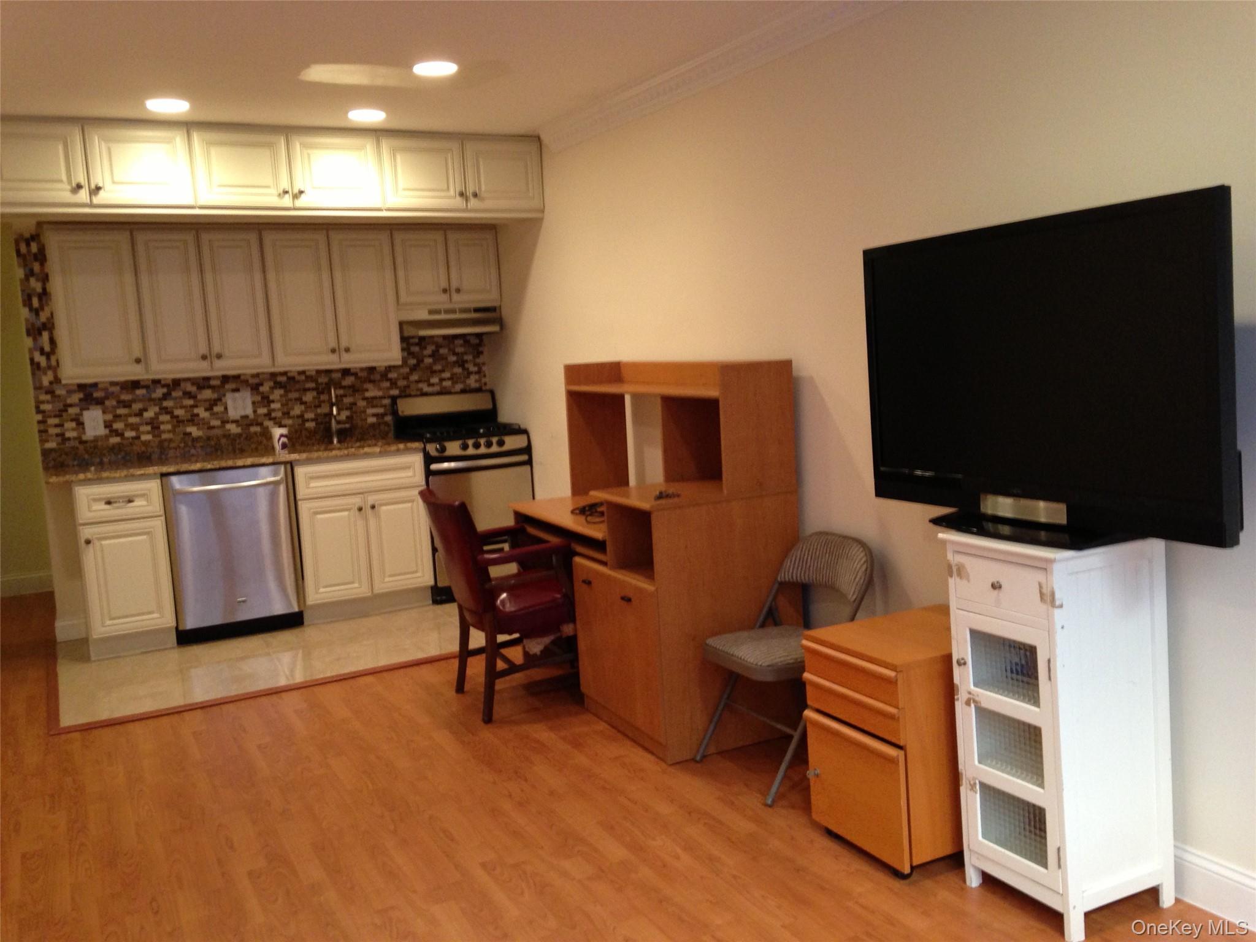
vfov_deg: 42.9
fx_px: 1197
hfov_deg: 55.4
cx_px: 628
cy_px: 471
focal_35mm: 33
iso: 200
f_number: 2.4
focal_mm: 4.13
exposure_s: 1/20
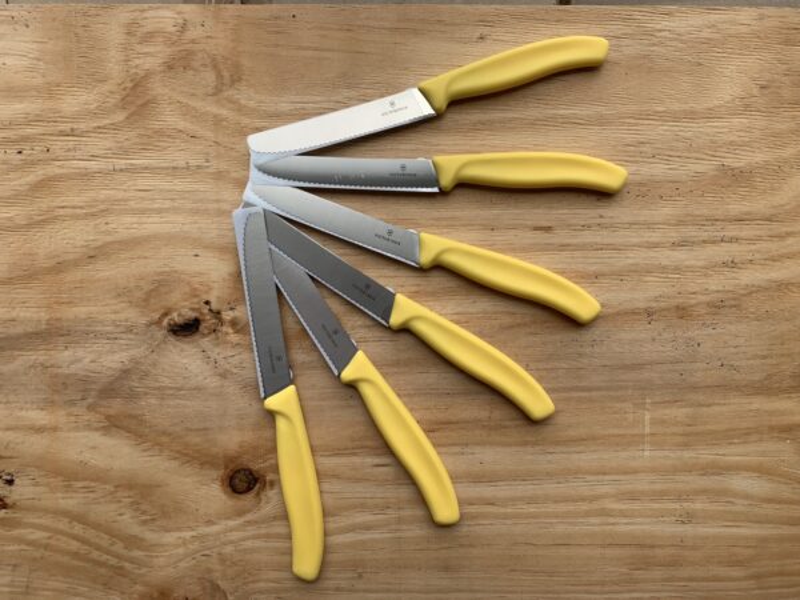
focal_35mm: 26
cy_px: 300
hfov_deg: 67.3
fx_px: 601
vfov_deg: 53.1
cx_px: 400
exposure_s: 1/597
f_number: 1.8
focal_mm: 4.25
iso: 25
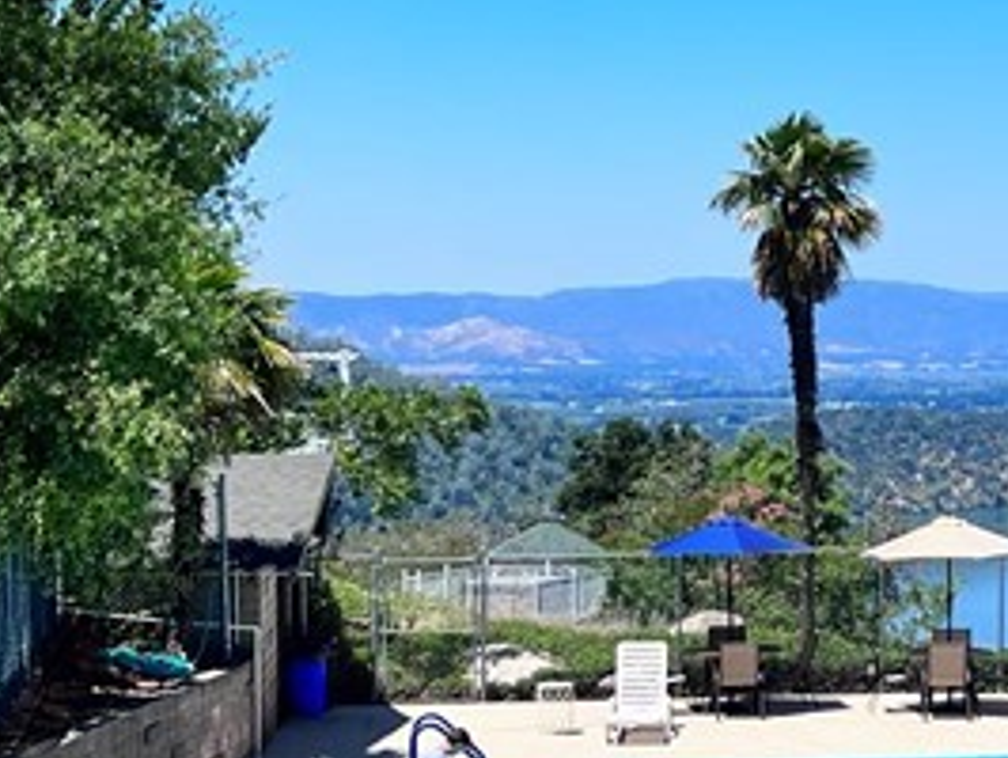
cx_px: 978
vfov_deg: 14.8
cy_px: 375
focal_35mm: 100
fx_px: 2915
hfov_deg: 19.1
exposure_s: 1/6579
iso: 50
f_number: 1.5
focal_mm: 5.7
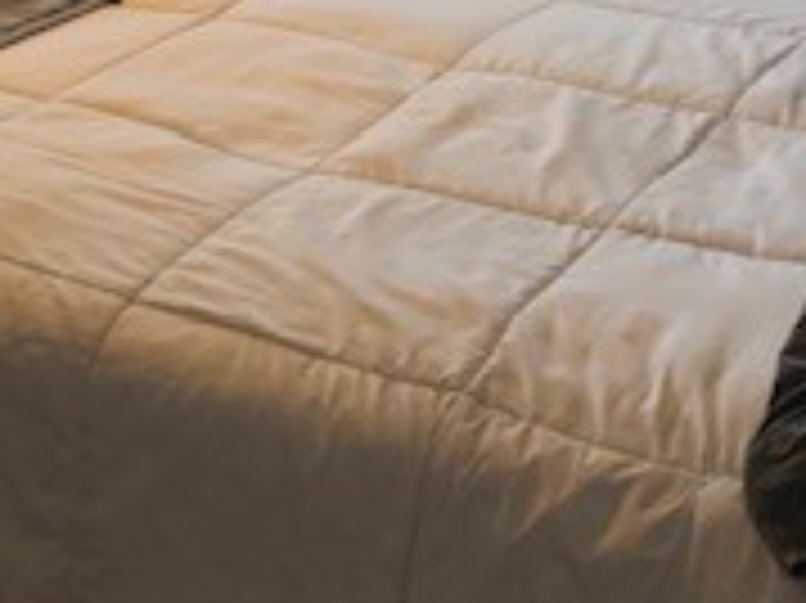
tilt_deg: -7.1
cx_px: 140
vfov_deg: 15.0
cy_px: -230
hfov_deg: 20.8
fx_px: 2164
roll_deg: +0.3
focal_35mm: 93
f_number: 1.8
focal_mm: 4.25
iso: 320
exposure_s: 1/40
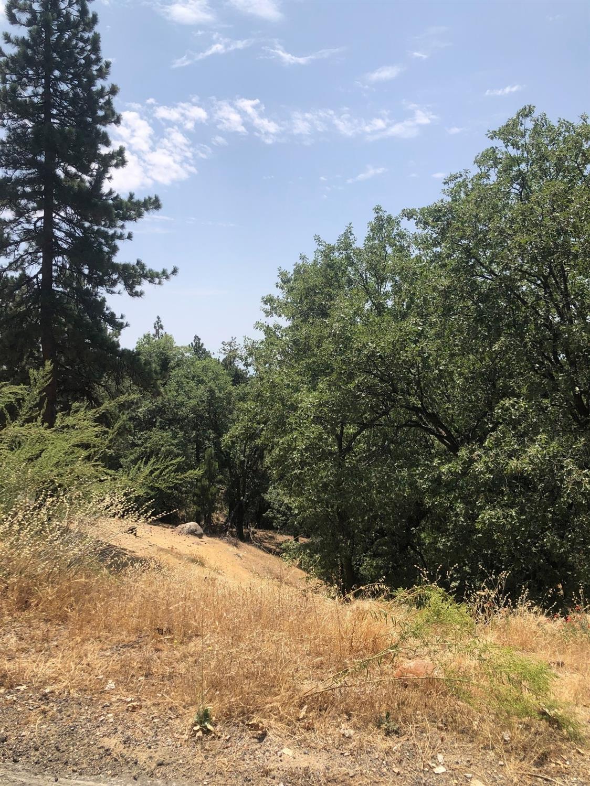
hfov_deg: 49.7
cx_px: 295
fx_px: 636
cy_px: 393
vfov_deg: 63.4
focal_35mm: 28
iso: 20
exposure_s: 1/2404
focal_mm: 3.99
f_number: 1.8
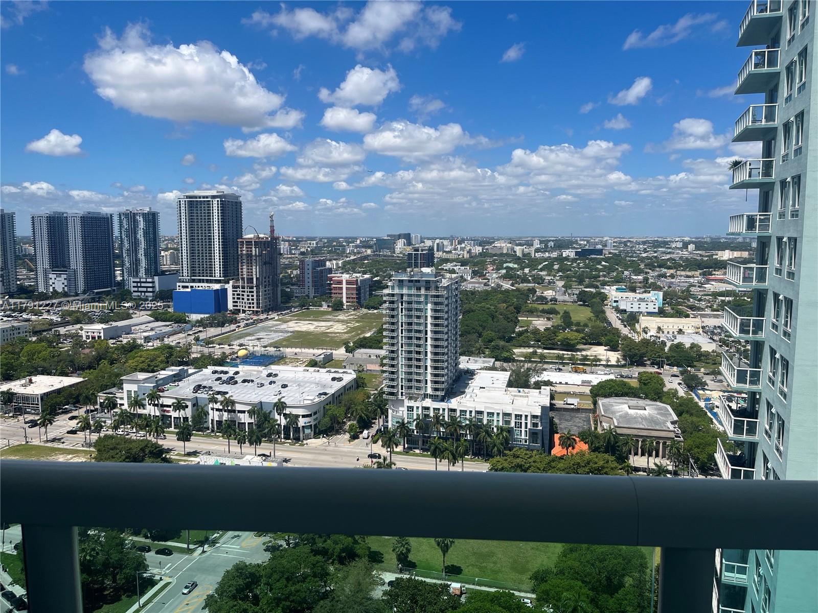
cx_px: 409
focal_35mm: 26
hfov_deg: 67.3
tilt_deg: -5.0
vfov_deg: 53.1
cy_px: 306
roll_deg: +0.5
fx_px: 614
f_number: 1.6
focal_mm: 5.1
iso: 50
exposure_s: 1/5076
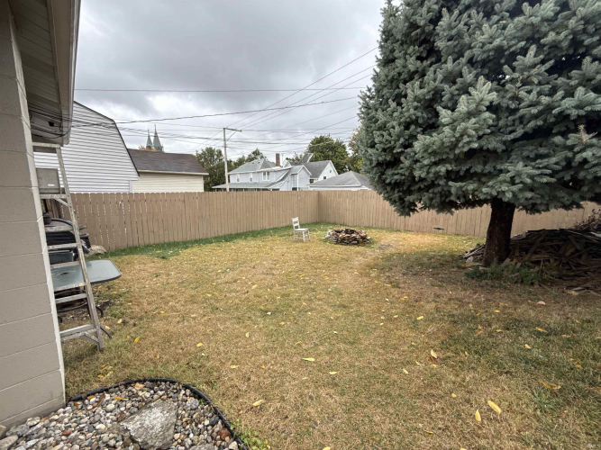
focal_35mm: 14
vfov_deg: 85.7
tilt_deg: -7.7
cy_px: 225
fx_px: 243
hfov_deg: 102.1
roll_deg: -0.4
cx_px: 300
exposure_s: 1/192
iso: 64
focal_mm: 2.22
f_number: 2.2
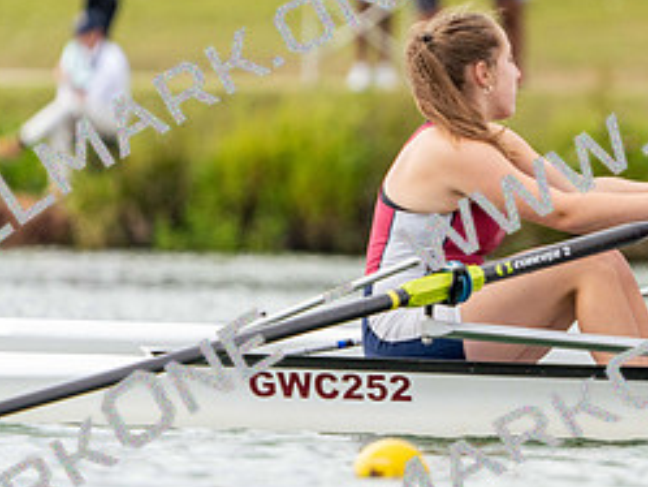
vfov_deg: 1.4
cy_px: 280
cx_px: 718
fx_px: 19909
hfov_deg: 1.9
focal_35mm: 1063
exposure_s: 1/1600
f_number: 6.3
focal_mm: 474
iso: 640
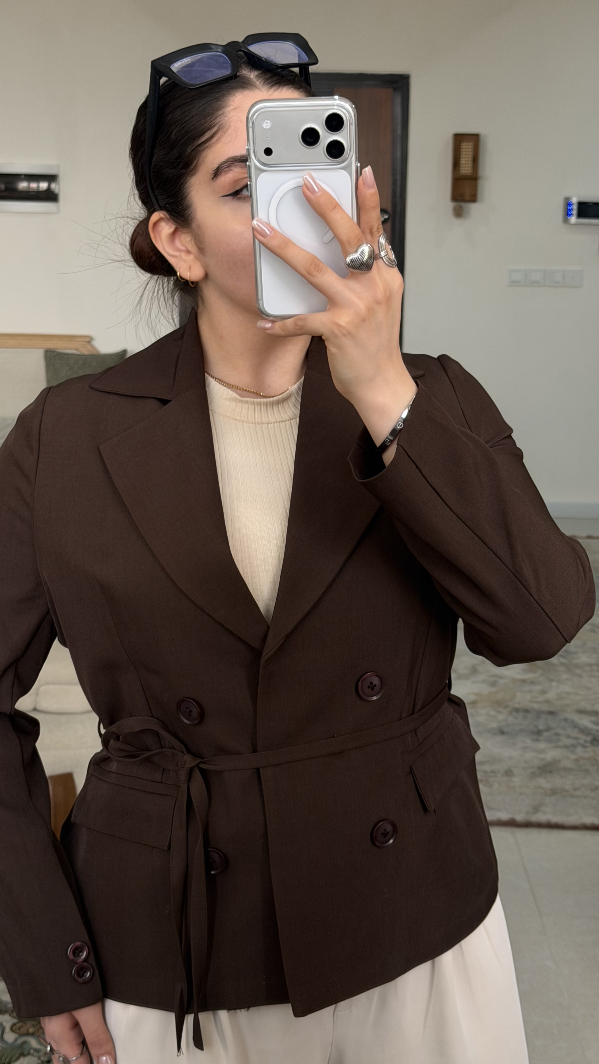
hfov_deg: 22.6
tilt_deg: -15.4
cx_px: 287
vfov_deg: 39.2
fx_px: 1496
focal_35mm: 53
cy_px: 538
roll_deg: -2.3
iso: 64
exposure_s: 1/121
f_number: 1.78
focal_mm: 6.76
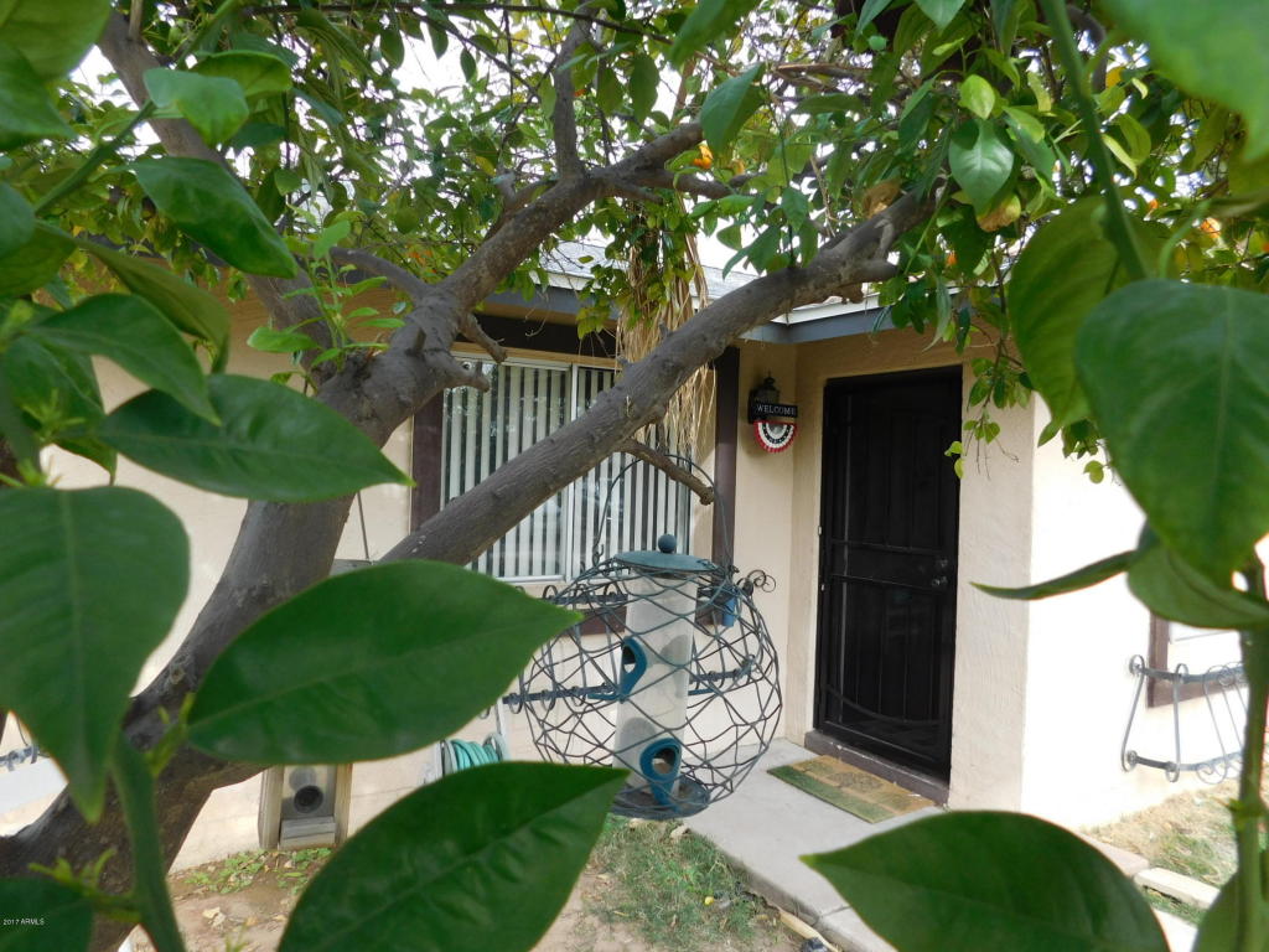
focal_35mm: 23
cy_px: 476
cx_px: 634
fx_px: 843
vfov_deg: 58.9
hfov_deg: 73.9
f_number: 3
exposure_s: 1/320
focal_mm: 4
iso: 125
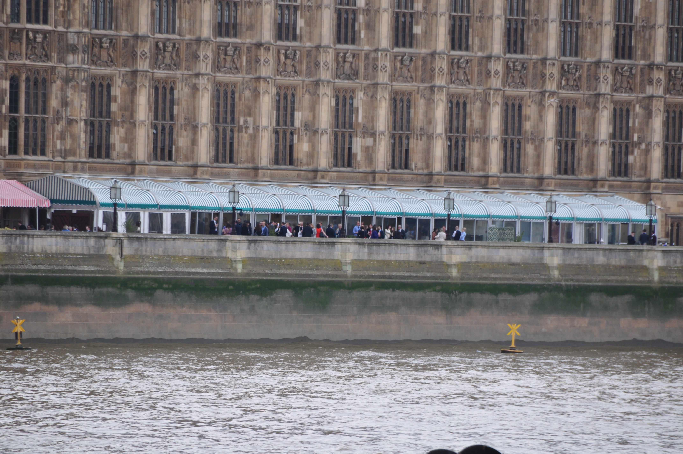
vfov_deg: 3.4
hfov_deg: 5.1
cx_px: 342
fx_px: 7674
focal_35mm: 405
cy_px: 227
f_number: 8
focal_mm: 270
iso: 280
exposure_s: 1/60
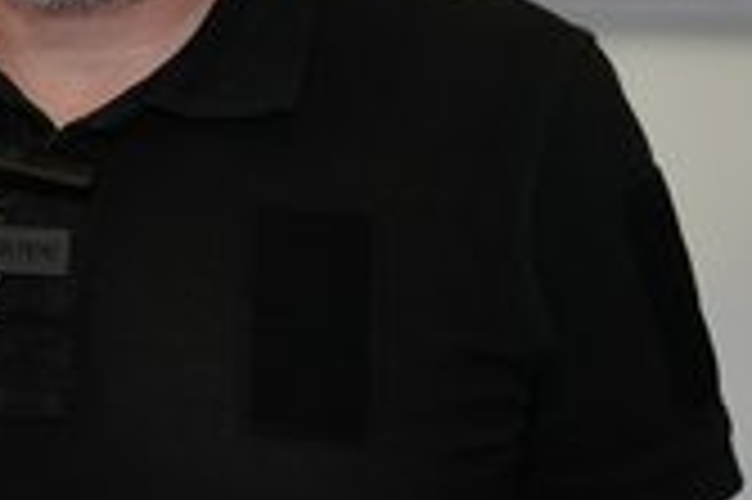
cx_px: 185
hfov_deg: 18.8
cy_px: -38
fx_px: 2254
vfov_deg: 12.5
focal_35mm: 108
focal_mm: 45
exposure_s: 1/250
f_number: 2.8
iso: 800
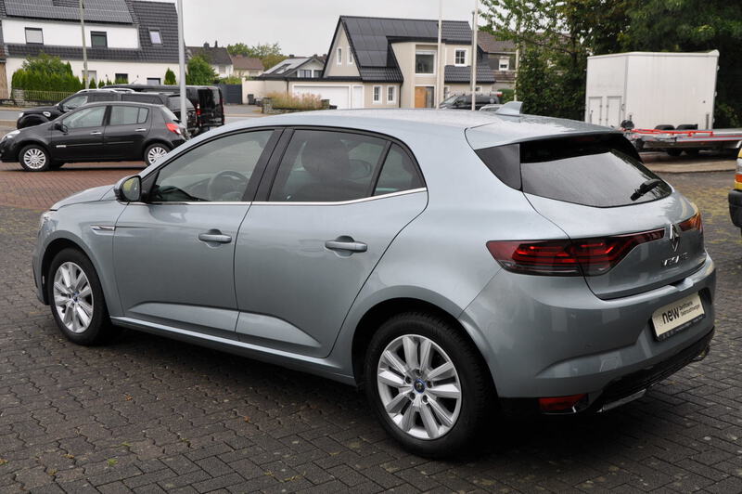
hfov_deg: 46.4
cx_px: 371
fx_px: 865
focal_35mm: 42
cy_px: 247
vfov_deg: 31.8
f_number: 7.1
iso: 200
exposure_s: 1/200
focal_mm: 28
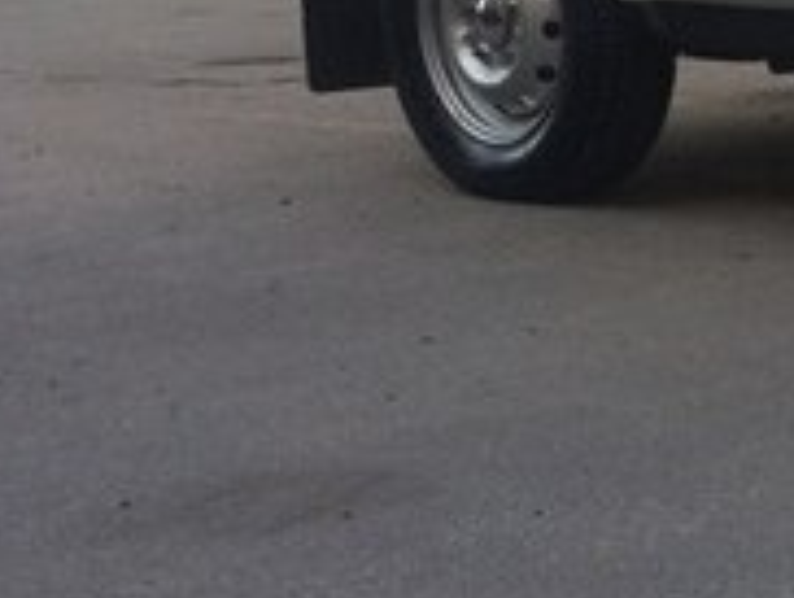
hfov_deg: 16.6
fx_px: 2412
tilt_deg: -8.0
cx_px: 1261
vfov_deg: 14.1
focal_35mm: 105
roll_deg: -0.8
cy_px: 159
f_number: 2.2
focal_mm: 4.15
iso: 32
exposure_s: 1/695
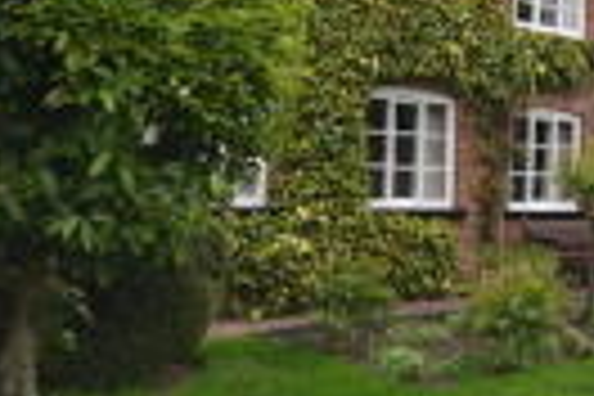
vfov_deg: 25.0
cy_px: 142
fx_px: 891
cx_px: 594
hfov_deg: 33.7
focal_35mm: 54
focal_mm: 10
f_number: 6.3
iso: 100
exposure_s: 1/160
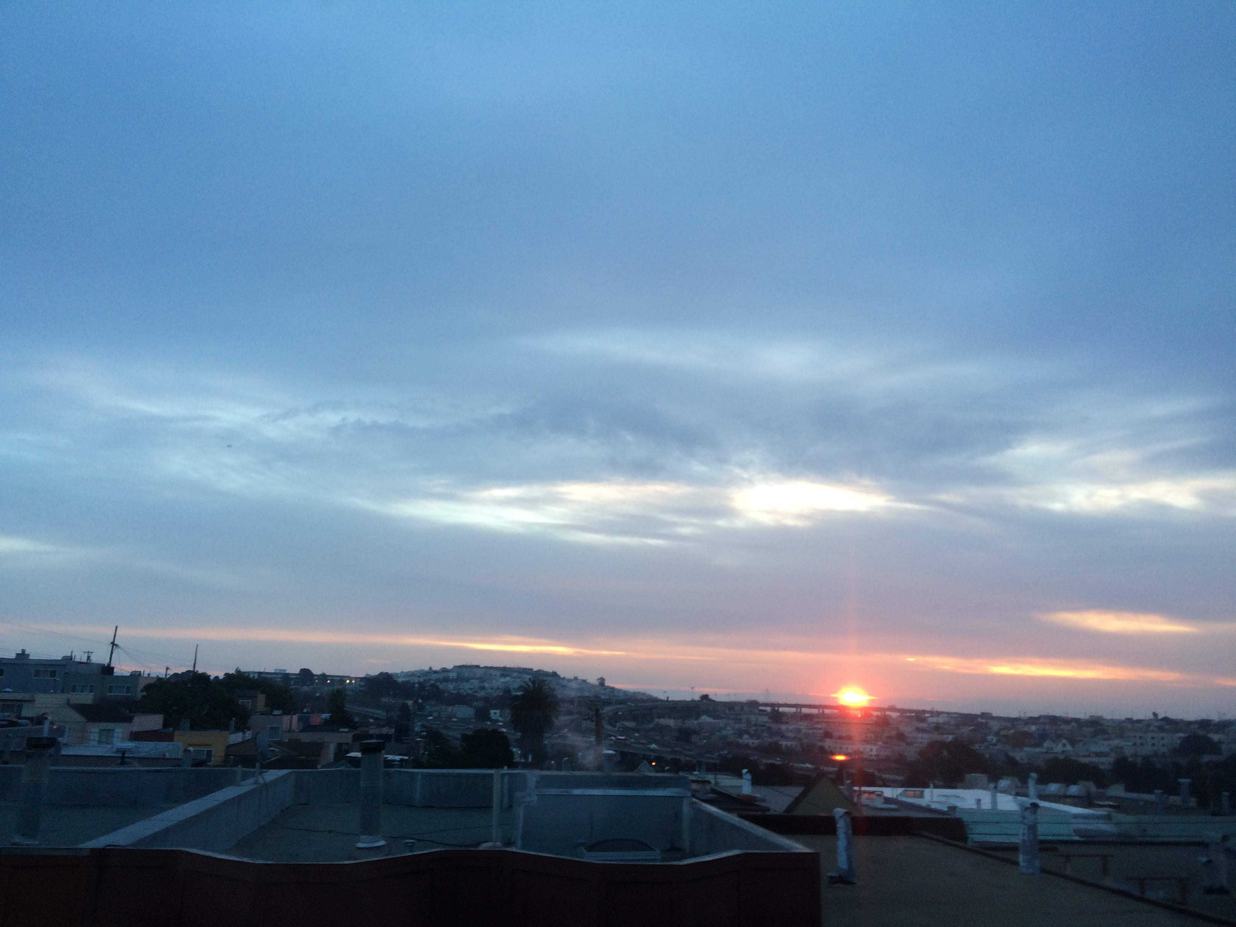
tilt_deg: +12.8
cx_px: 618
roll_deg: -1.4
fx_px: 1035
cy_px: 464
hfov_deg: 61.7
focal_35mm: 29
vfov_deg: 48.2
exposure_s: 1/60
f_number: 2.2
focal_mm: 4.15
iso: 40
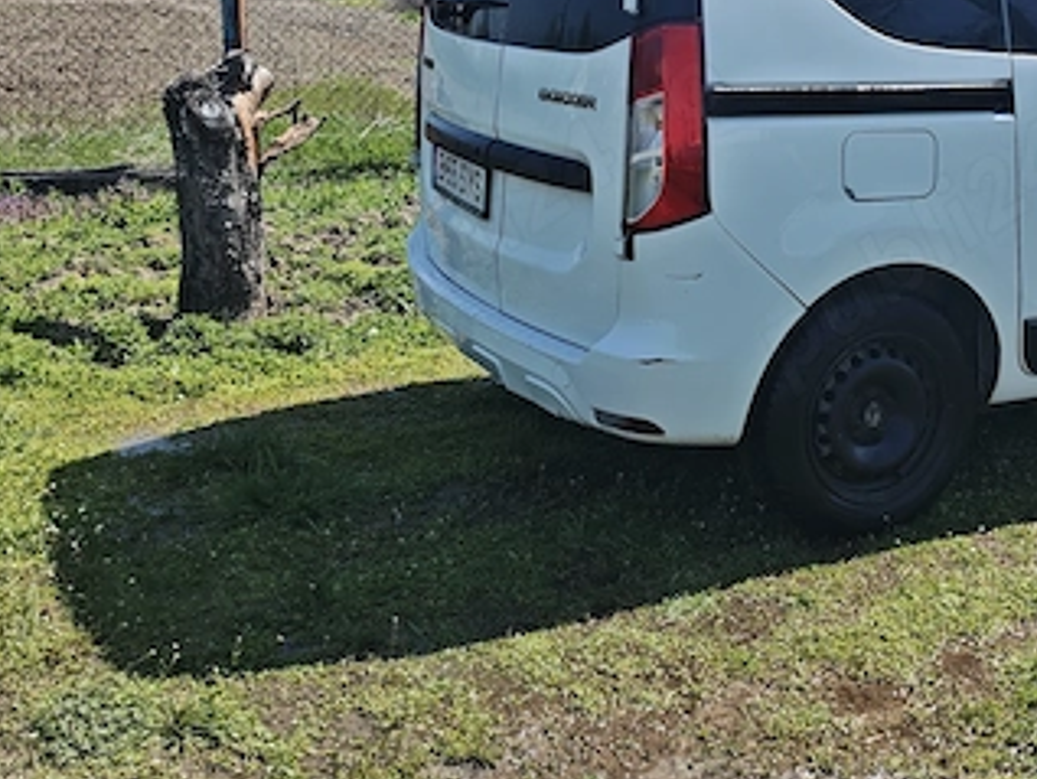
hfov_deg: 38.2
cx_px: 740
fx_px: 1469
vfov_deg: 29.5
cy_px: 251
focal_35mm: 49
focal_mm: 4.94
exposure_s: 1/3300
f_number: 1.5
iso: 50
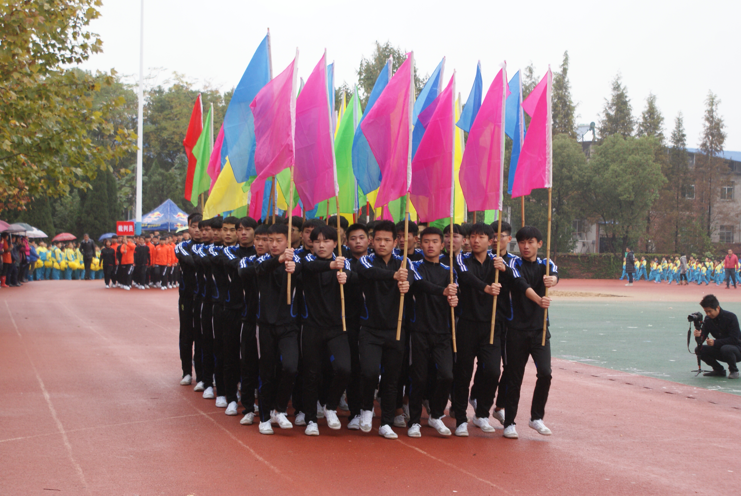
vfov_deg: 18.2
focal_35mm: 75
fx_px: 1546
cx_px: 370
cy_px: 248
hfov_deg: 27.0
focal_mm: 50
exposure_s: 1/160
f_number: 7.1
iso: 400
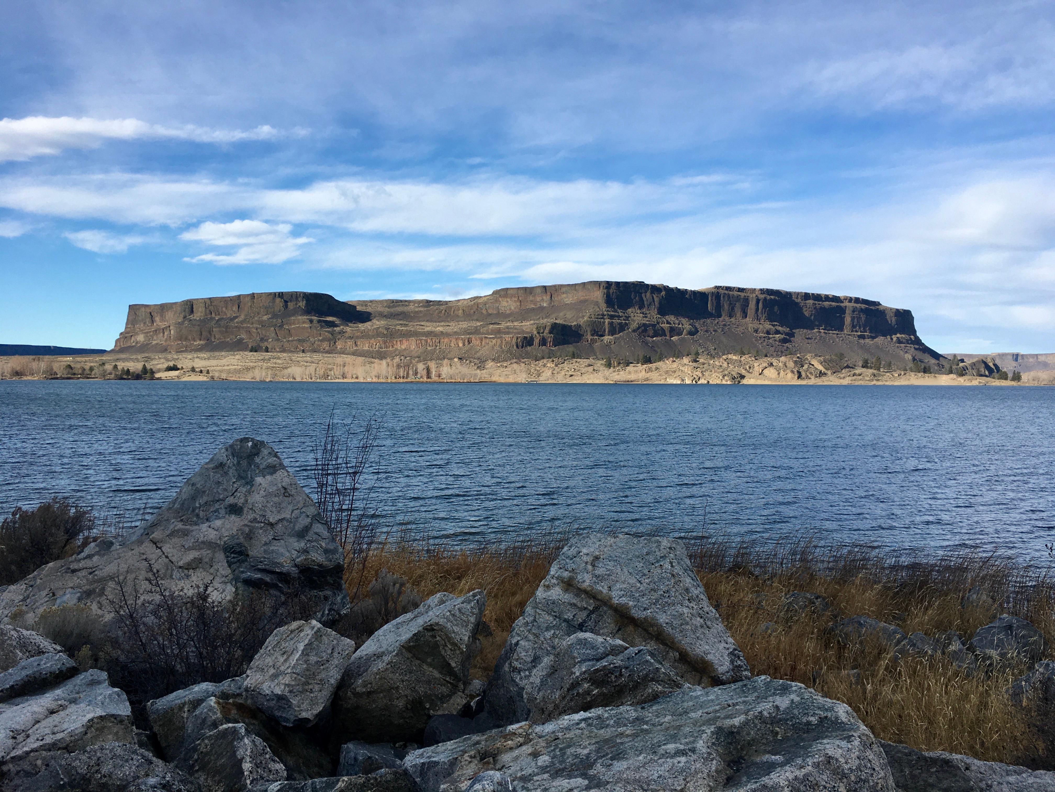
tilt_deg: -1.8
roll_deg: -0.6
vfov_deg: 48.2
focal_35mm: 29
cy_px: 396
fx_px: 884
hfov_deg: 61.7
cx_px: 528
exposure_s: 1/1304
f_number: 2.2
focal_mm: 4.15
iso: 25
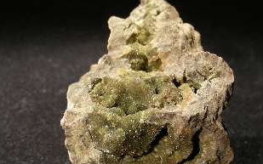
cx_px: 153
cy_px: 110
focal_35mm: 62
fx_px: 444
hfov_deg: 32.9
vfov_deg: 20.9
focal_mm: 7.4
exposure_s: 1/22.1
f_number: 3.5
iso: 50
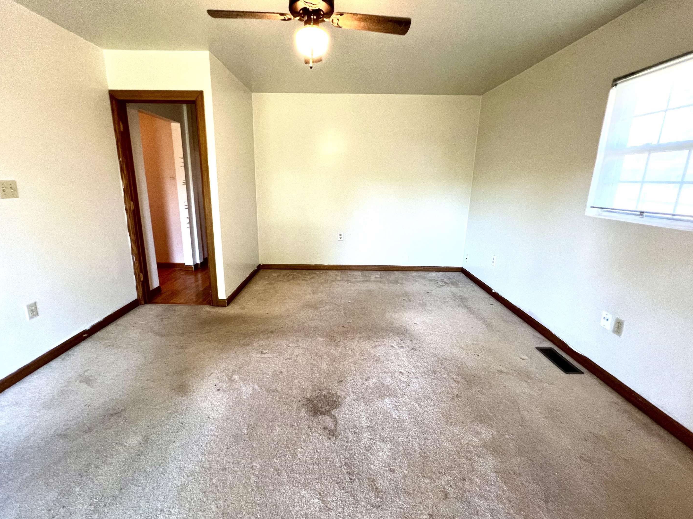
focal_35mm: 14
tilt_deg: -13.4
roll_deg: -1.0
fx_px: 280
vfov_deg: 85.6
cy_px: 248
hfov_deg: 102.1
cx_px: 340
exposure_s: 1/60
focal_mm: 1.57
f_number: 1.8
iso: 160
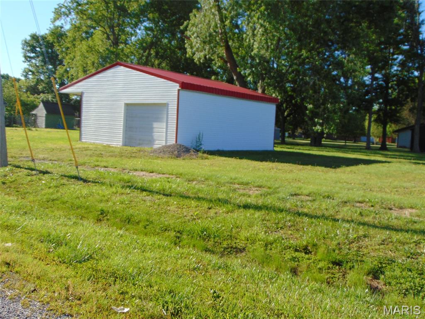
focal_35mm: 35
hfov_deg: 52.6
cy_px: 160
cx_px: 212
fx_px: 430
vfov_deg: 40.7
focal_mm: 6.3
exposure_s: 1/640
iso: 80
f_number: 3.2
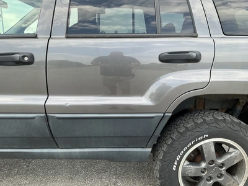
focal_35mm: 28
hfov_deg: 63.4
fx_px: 201
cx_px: 124
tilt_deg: -12.3
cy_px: 93
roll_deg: -2.0
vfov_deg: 49.7
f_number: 1.8
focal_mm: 3
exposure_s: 1/218
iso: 20
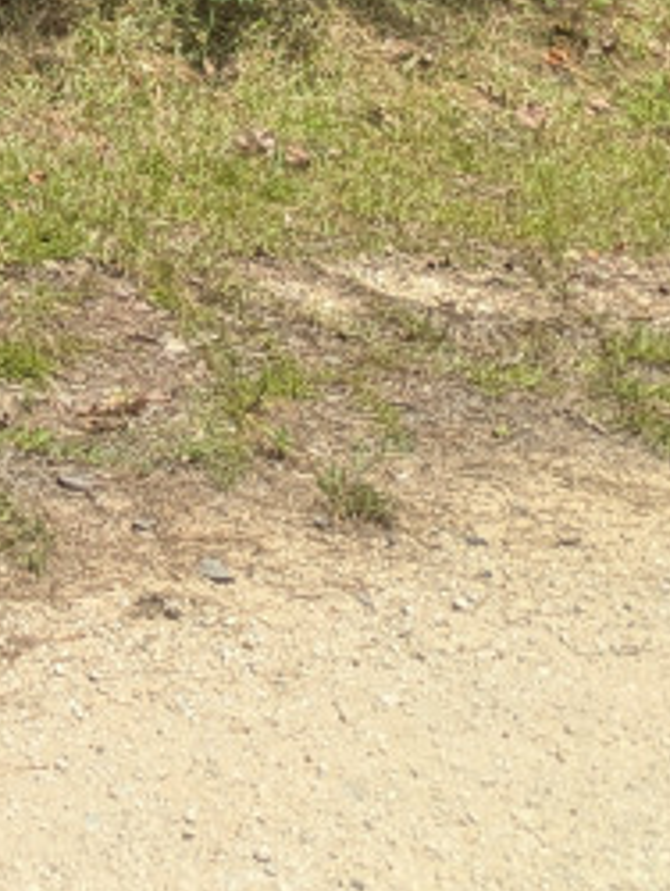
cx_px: -485
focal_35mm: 98
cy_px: -884
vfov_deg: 15.8
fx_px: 2525
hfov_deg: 13.7
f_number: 1.85
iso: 47
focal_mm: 6.81
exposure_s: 1/1508
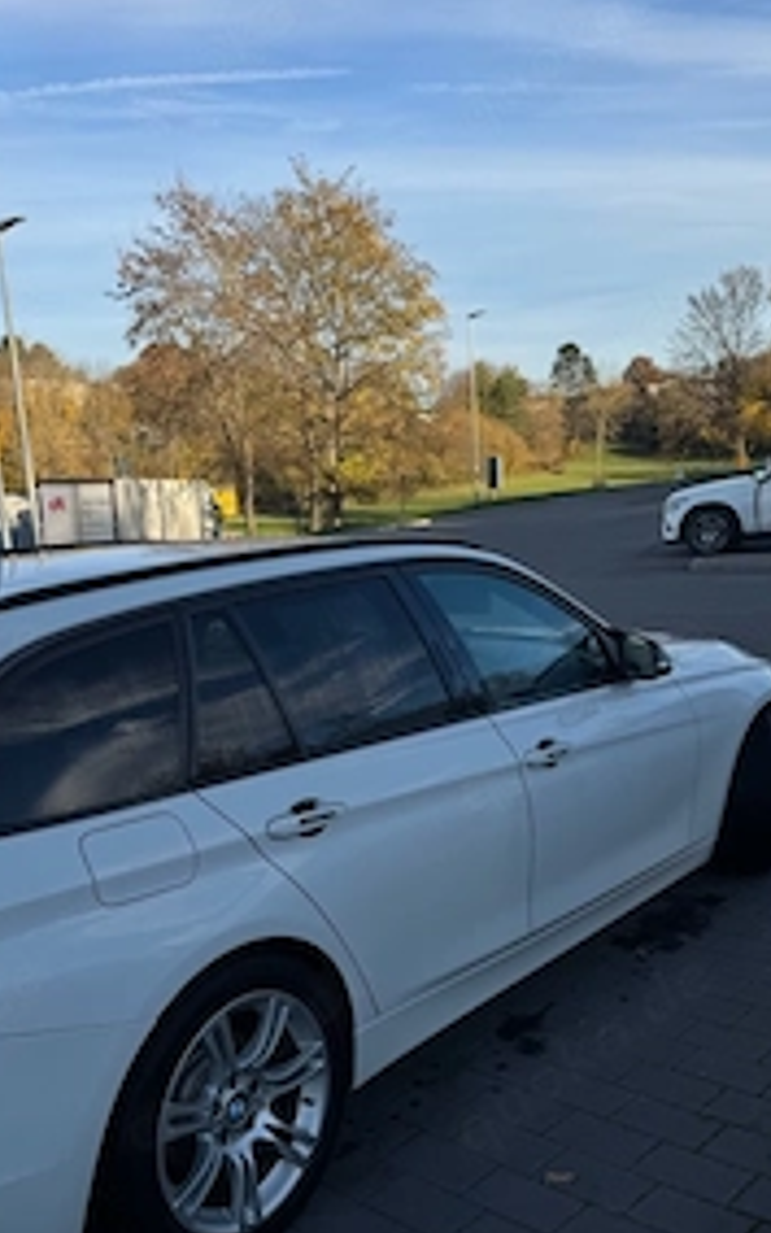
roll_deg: +4.1
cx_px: 344
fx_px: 1210
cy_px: 762
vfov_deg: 53.5
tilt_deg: -14.3
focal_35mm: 36
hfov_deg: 35.3
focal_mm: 6.76
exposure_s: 1/3597
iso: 80
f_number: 1.78
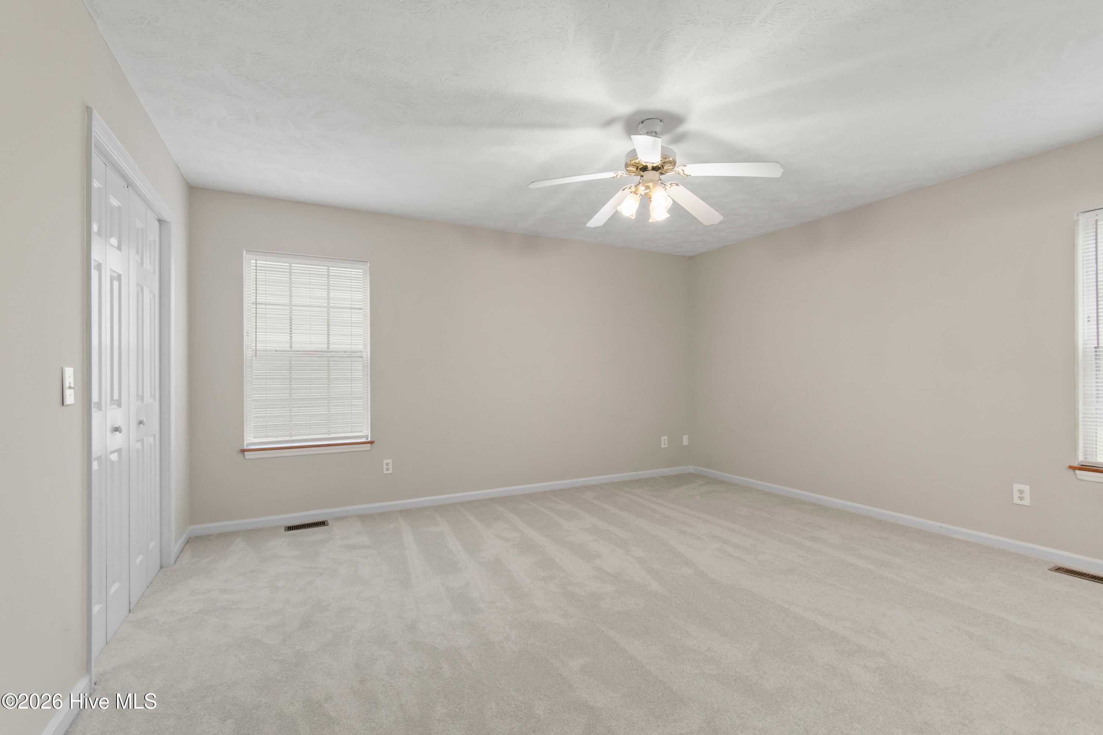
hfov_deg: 100.4
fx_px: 460
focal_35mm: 15
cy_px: 368
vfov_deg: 77.3
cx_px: 552
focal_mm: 10
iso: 100
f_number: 4.5
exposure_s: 1/3
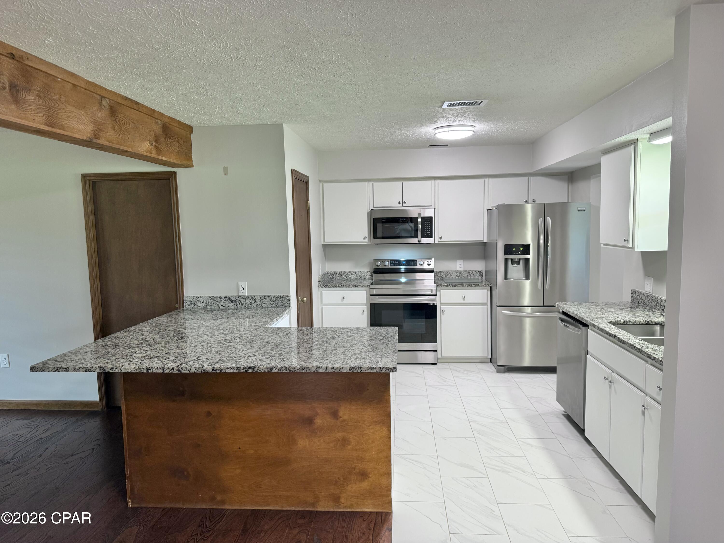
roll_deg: +0.8
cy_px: 272
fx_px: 502
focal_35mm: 24
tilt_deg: -4.9
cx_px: 362
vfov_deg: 56.8
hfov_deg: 71.6
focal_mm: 6.76
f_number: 1.78
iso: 125
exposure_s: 1/60
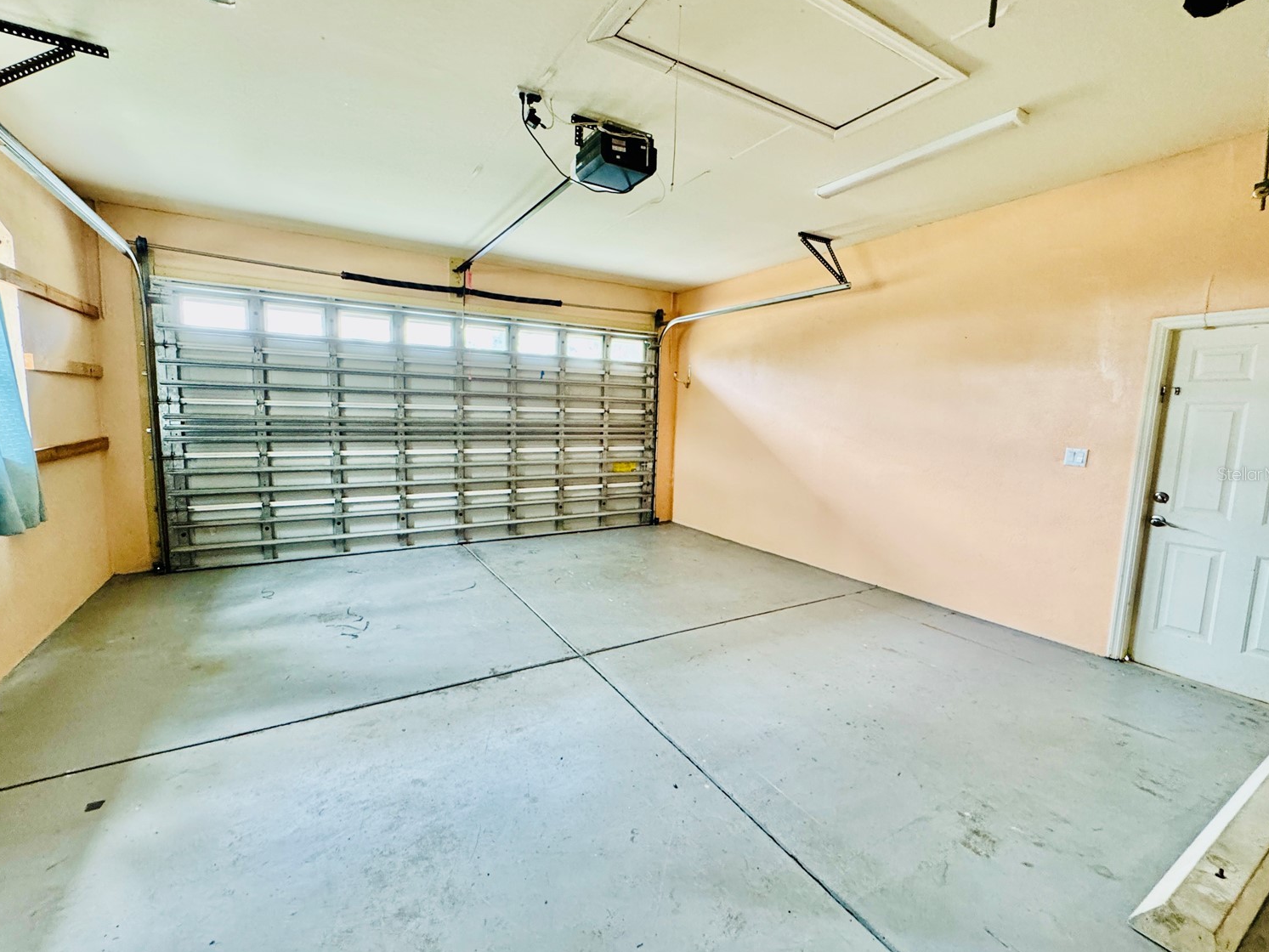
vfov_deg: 81.8
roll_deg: -1.3
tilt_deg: -6.8
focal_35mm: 15
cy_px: 473
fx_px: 550
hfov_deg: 98.1
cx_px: 618
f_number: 2.2
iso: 320
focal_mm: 2.22
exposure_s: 1/60
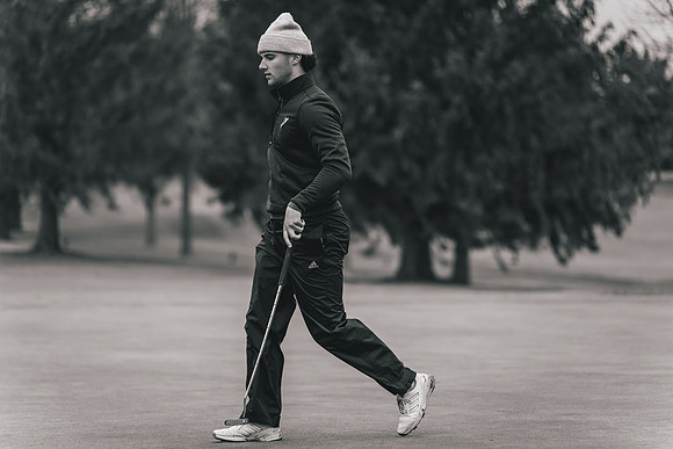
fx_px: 2697
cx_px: 337
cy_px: 224
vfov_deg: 9.5
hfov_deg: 14.2
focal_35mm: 144
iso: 640
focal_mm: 139
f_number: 2.8
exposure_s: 1/3200
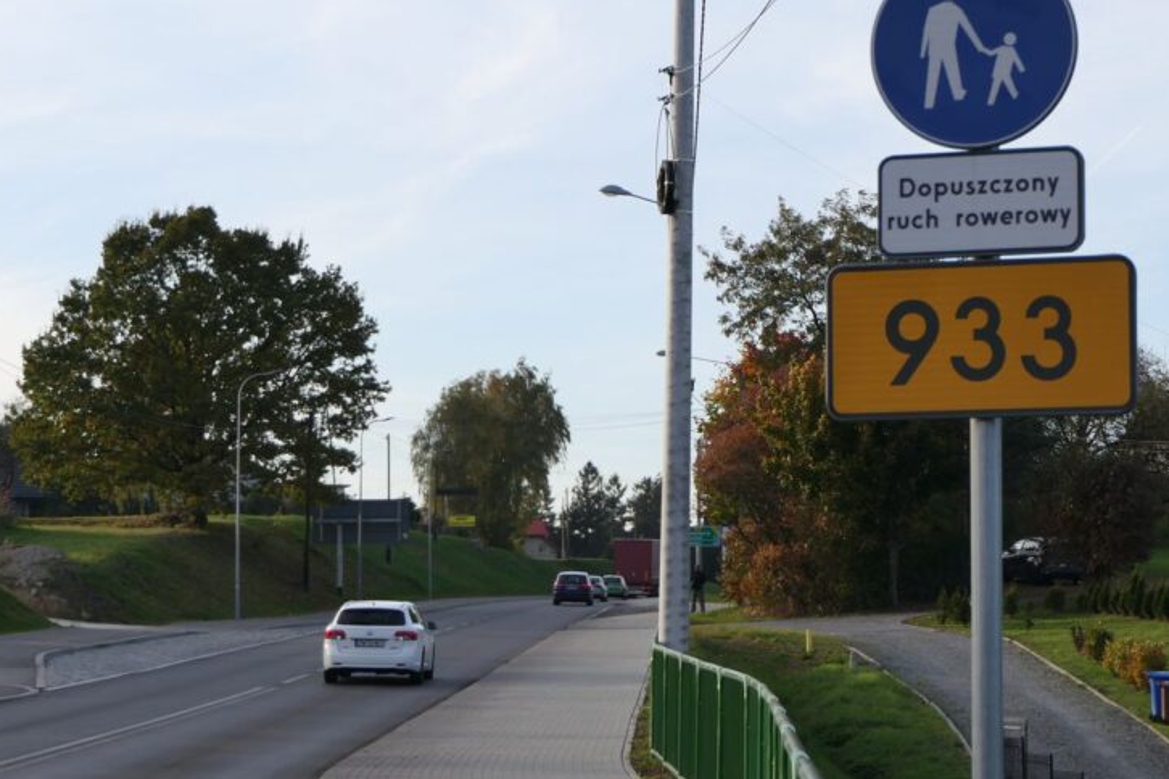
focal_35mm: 103
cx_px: 557
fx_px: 3344
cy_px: 381
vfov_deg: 13.3
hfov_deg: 19.8
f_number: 4
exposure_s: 1/400
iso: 125
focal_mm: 26.6
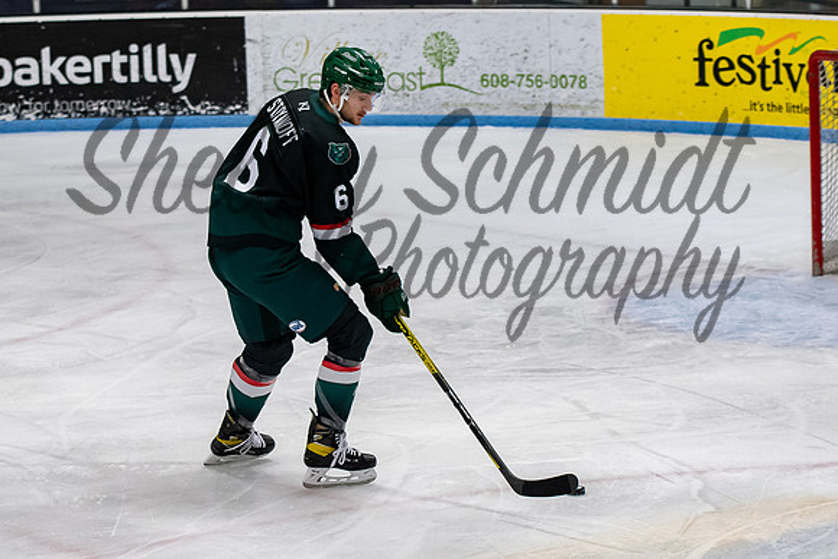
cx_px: 368
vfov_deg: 9.6
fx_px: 3345
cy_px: 207
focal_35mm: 144
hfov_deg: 14.3
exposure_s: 1/800
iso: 2200
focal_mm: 70
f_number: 3.5
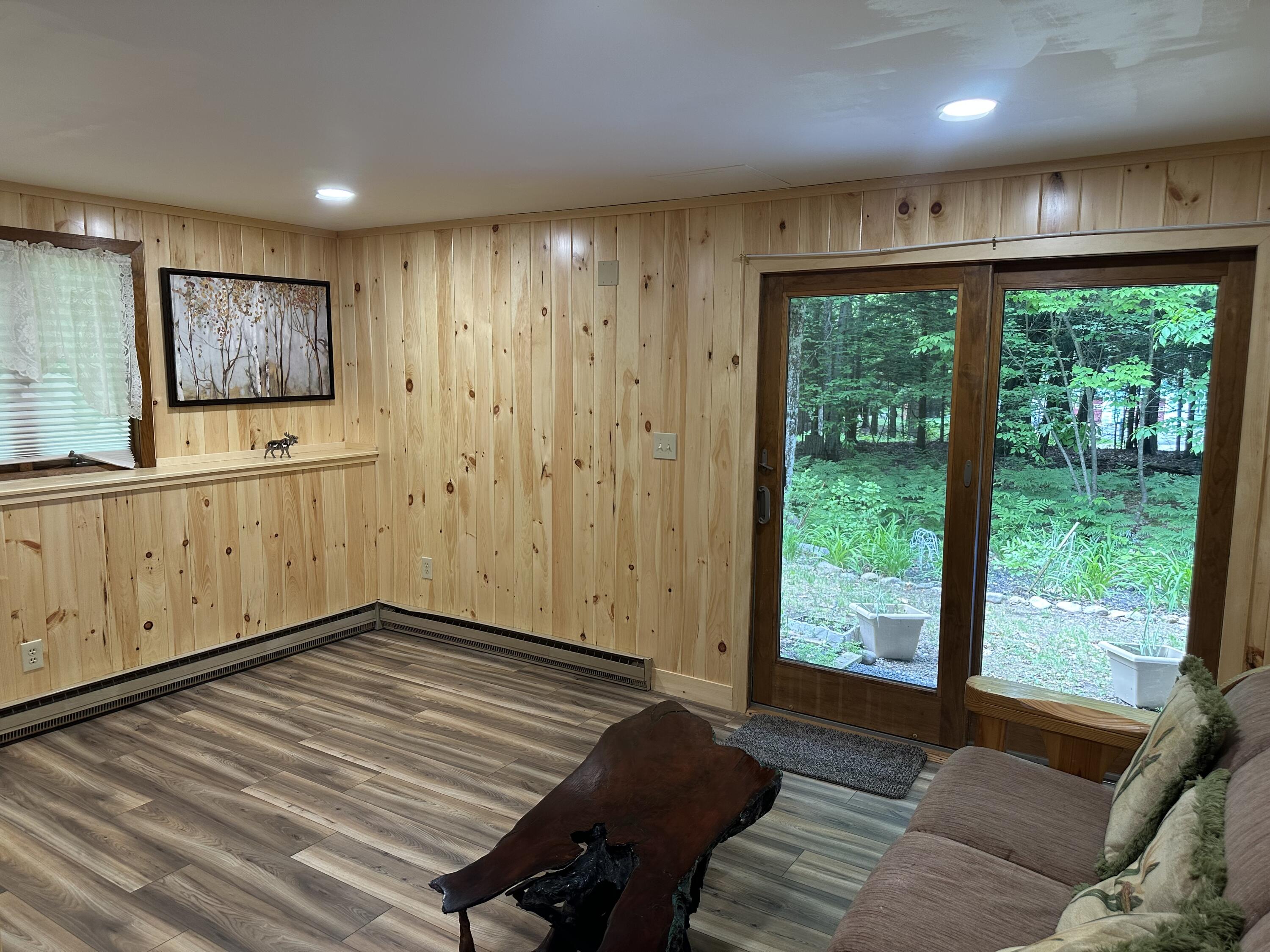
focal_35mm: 24
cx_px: 635
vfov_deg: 56.8
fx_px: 881
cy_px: 476
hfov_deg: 71.6
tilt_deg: -6.9
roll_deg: -0.5
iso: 160
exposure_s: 1/60
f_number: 1.78
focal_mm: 6.86
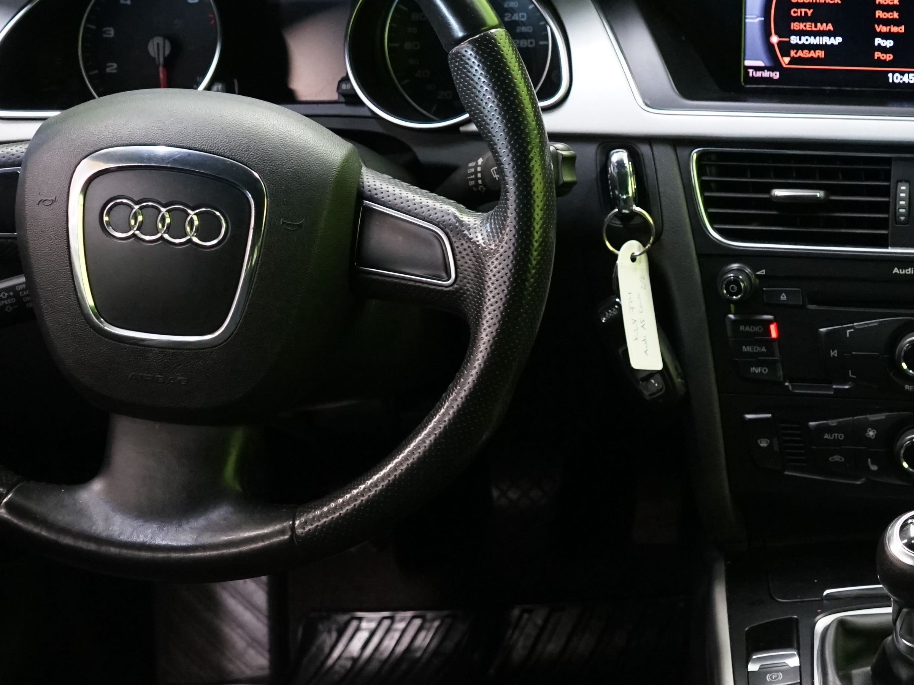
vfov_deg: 20.4
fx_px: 1901
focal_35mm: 72
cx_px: 904
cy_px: 358
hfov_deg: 25.7
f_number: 5
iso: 2500
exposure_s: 1/20
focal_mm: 30
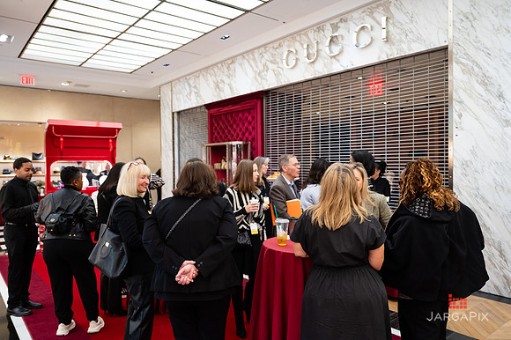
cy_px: 170
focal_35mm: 27
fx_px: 386
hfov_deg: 67.0
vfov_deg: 47.5
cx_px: 256
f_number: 3.2
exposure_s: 1/160
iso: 1250
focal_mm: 27
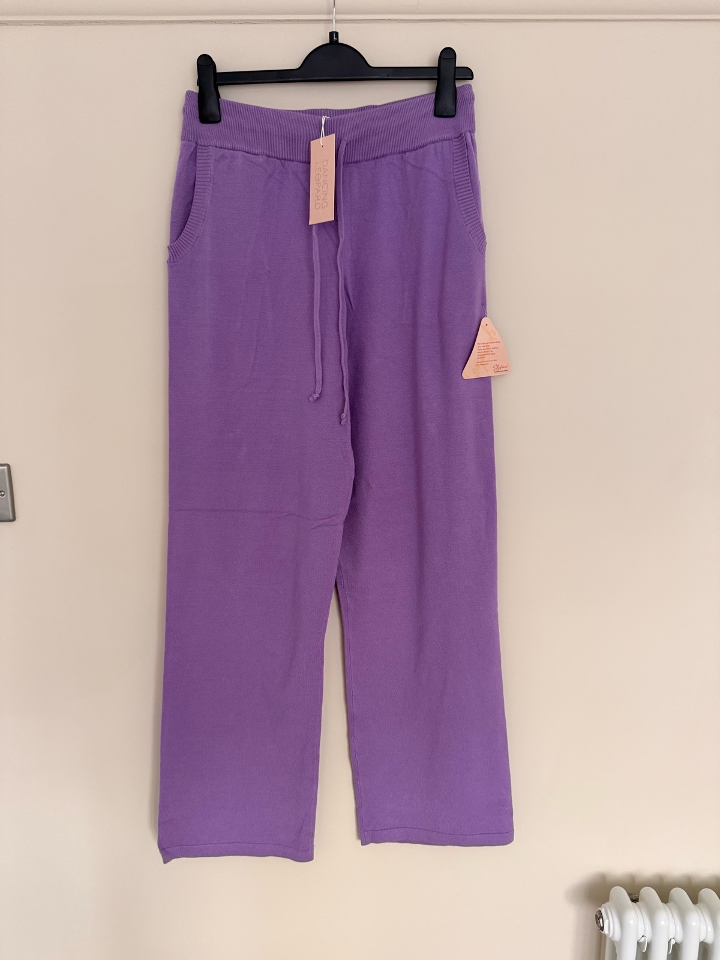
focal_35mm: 24
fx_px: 666
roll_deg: +0.2
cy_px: 480
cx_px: 360
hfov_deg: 56.8
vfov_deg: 71.6
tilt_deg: -7.6
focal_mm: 6.76
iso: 250
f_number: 1.78
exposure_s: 1/60
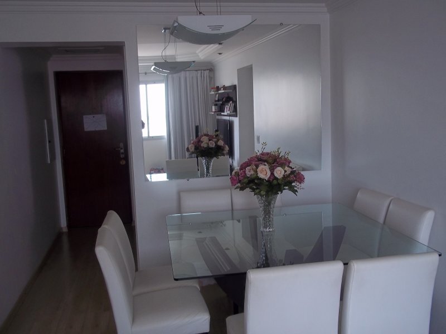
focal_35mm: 36
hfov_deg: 51.4
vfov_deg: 39.7
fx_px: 464
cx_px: 223
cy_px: 167
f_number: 3.1
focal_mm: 6.5
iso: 80
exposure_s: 1/50
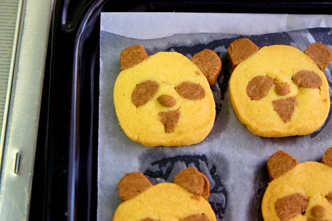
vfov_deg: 23.0
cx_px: 166
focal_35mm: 59
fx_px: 544
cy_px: 110
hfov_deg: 33.9
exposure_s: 1/60
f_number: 3.6
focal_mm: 39
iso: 1600
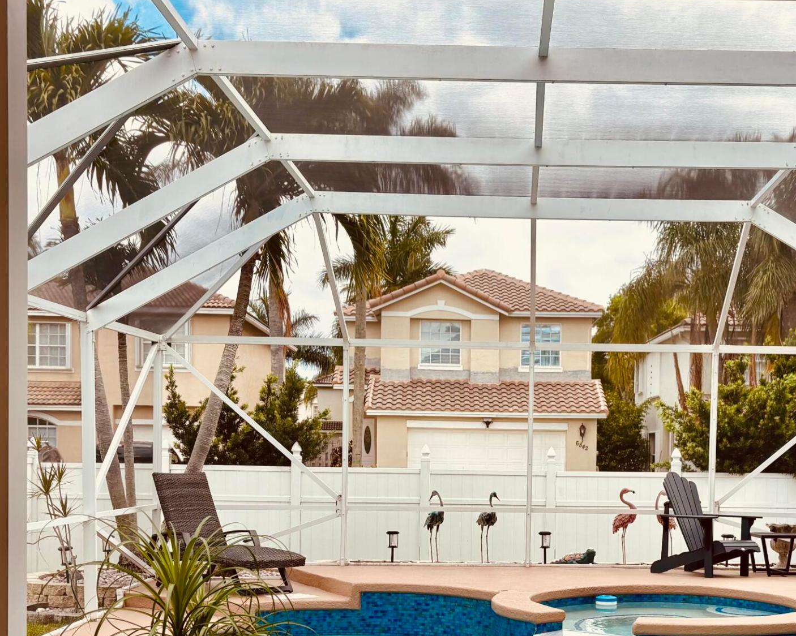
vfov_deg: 28.7
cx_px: 525
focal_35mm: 52
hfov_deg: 35.7
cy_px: 482
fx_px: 1225
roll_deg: -0.7
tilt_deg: -1.9
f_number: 1.6
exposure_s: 1/1295
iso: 50
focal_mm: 5.96
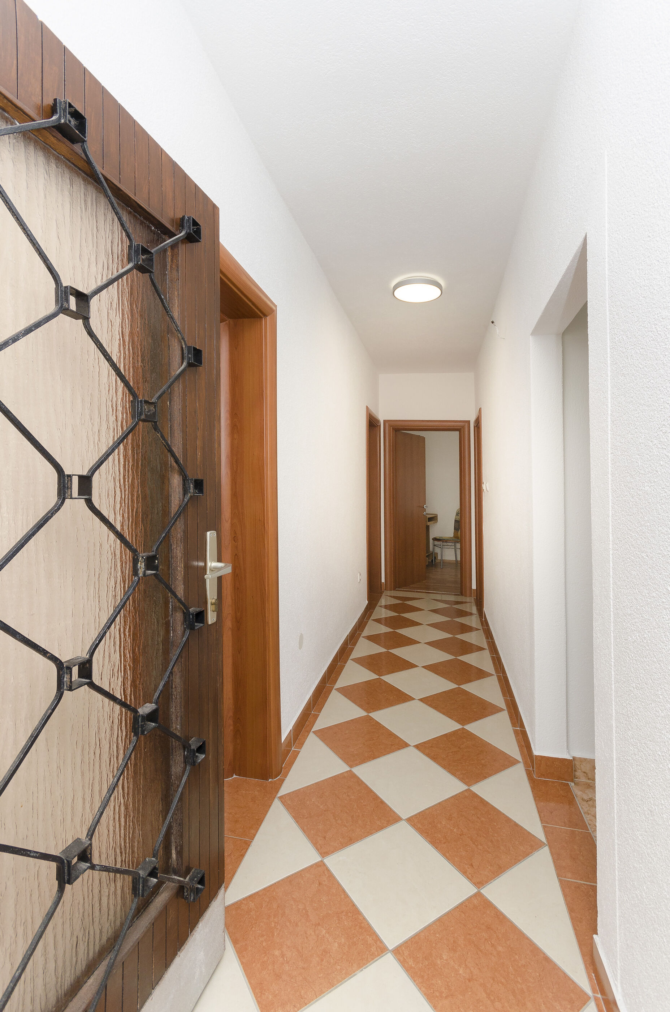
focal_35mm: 15
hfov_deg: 77.1
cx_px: 335
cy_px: 506
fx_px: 421
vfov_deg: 100.5
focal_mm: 10
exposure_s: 1/100
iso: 160
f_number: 7.1
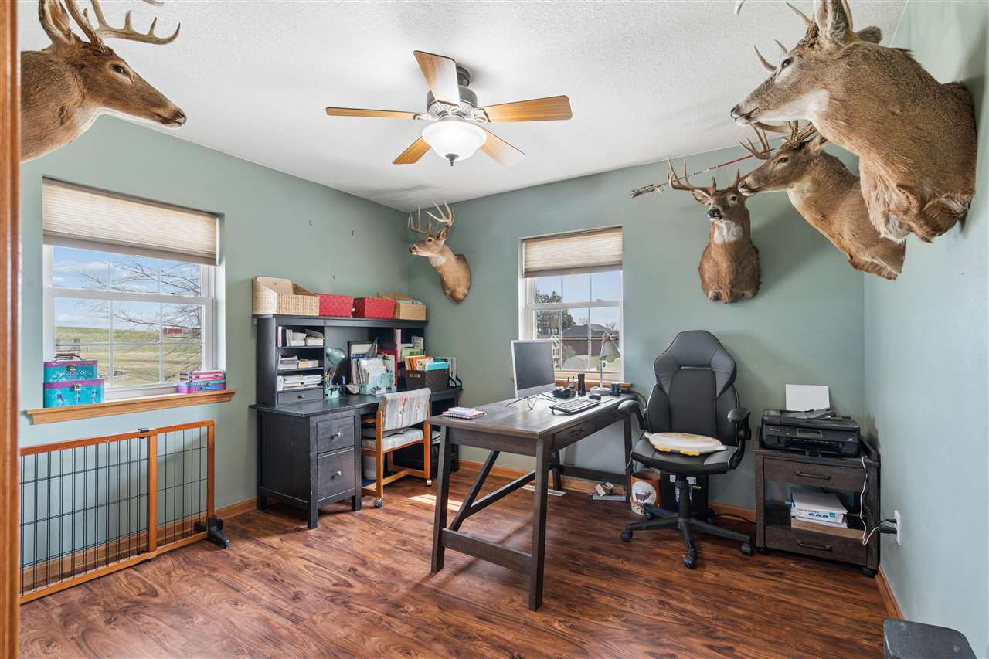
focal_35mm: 17
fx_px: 467
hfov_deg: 93.3
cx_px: 494
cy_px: 330
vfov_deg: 70.4
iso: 400
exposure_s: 1/10
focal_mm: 17
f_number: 9
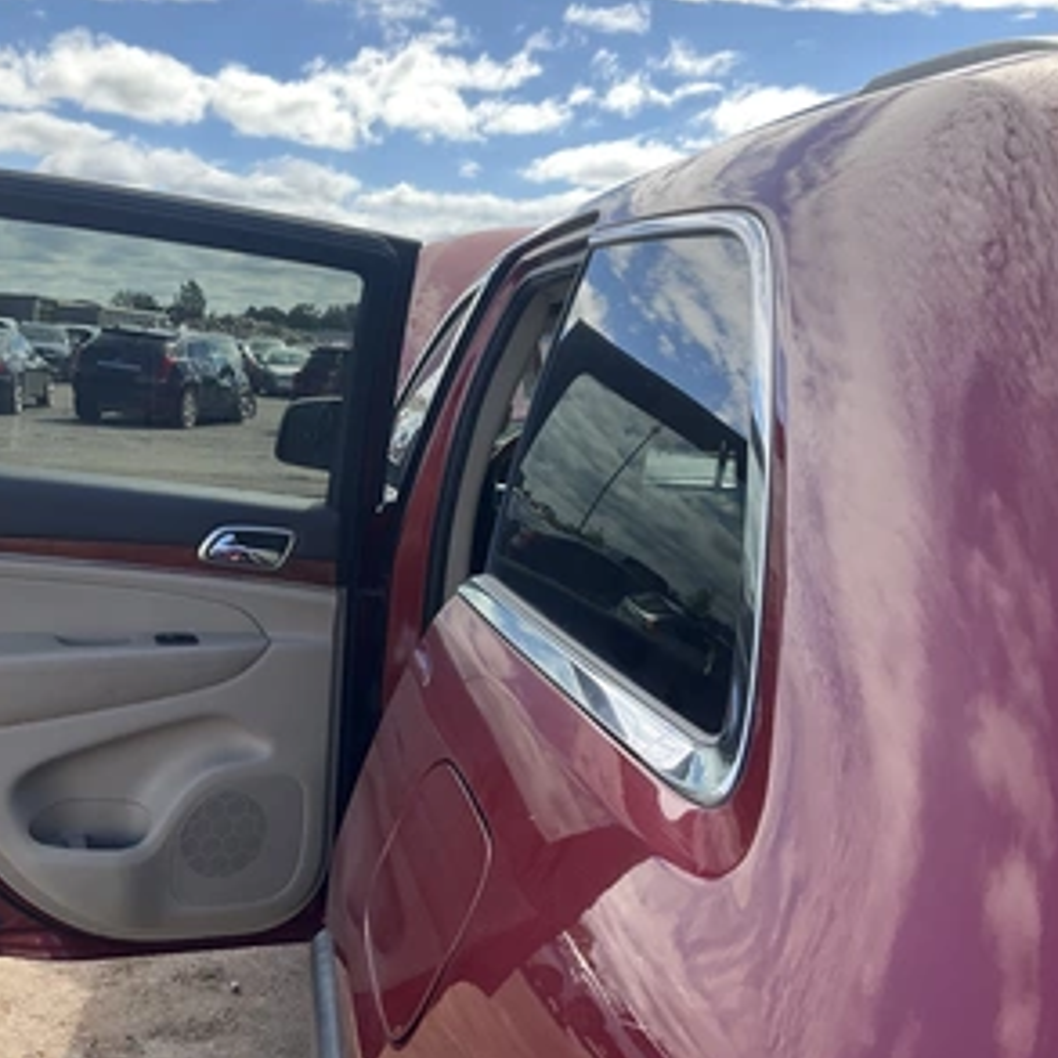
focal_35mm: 35
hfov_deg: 46.9
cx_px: 415
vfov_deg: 47.2
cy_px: 524
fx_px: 1210
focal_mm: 3
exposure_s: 1/728
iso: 25
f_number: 1.8
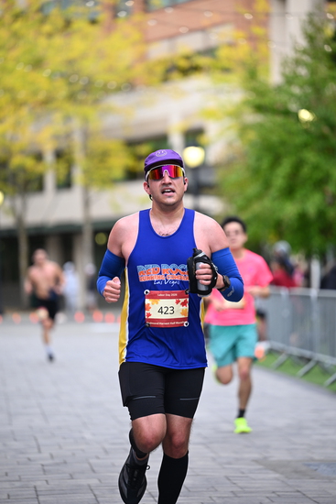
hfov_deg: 9.2
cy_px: 252
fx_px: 2099
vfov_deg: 13.7
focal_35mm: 150
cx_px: 168
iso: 1000
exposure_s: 1/1600
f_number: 2.8
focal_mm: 150
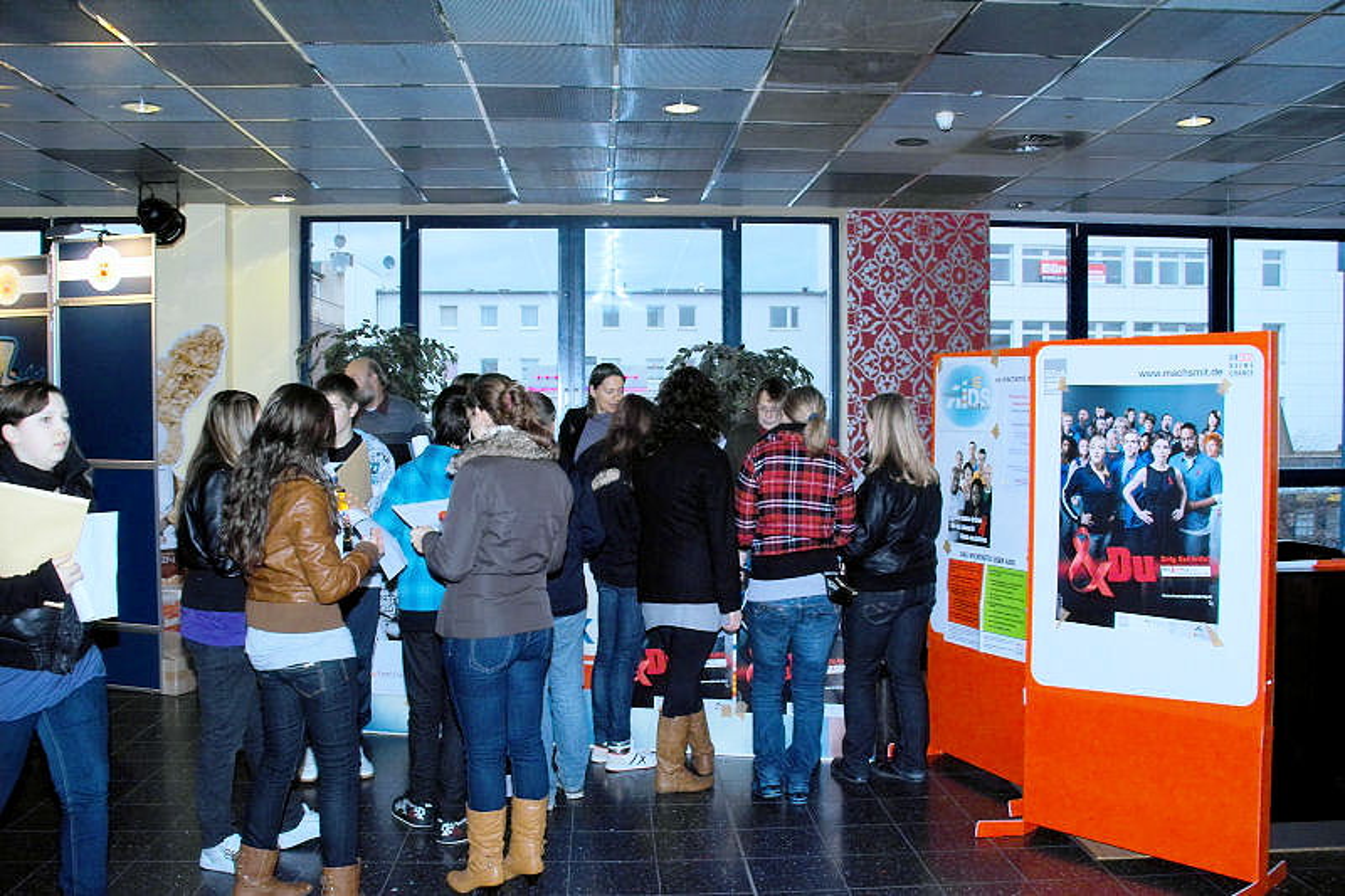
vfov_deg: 42.3
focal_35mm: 31
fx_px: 1158
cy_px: 448
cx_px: 672
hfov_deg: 60.3
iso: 400
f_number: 4
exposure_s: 1/60
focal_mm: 18
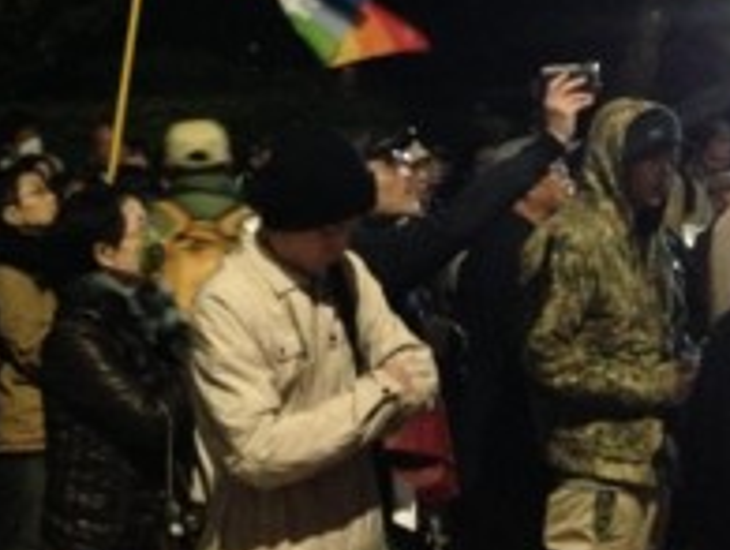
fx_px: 1606
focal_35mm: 76
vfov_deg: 19.2
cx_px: 228
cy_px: 105
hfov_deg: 25.4
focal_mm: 4.13
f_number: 2.4
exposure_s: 1/15
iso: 800
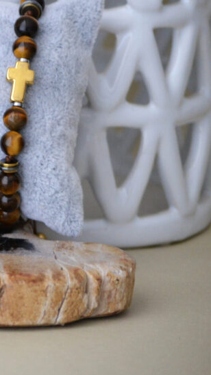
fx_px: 2465
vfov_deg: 8.7
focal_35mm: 248
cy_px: 128
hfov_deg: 4.8
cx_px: -193
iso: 1100
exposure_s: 1/125
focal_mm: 72
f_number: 4.2
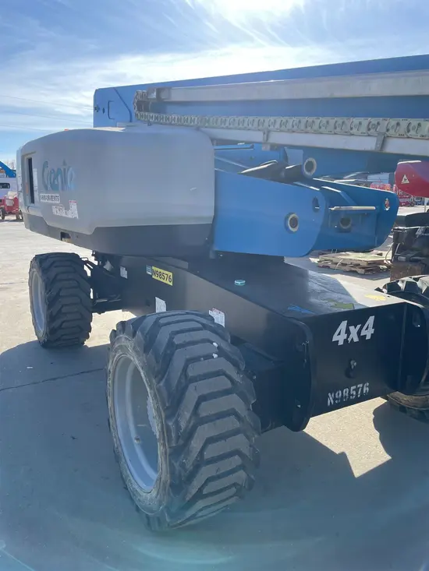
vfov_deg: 67.3
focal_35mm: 26
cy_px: 286
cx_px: 214
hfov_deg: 53.1
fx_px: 430
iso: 32
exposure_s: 1/1289
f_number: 1.6
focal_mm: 4.2
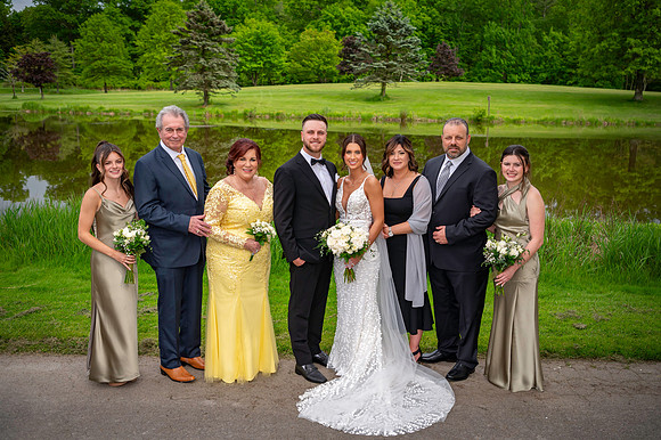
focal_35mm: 34
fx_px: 620
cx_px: 349
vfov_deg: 39.1
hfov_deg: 56.1
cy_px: 208
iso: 400
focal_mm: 32
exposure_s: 1/3200
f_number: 3.2
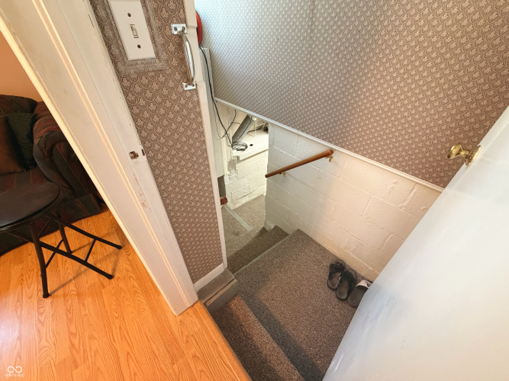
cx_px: 254
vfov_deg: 85.7
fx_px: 206
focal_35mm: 14
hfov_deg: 102.1
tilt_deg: -39.4
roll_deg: -0.1
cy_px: 190
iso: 400
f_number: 2.2
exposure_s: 1/60
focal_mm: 2.22
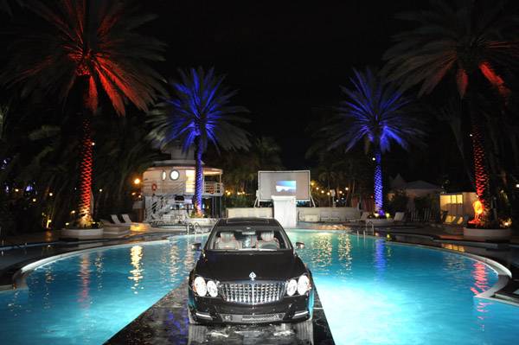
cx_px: 260
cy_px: 172
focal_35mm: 29
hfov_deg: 63.7
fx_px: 418
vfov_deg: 44.9
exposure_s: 1/20
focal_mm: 29
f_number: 2.8
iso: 2500
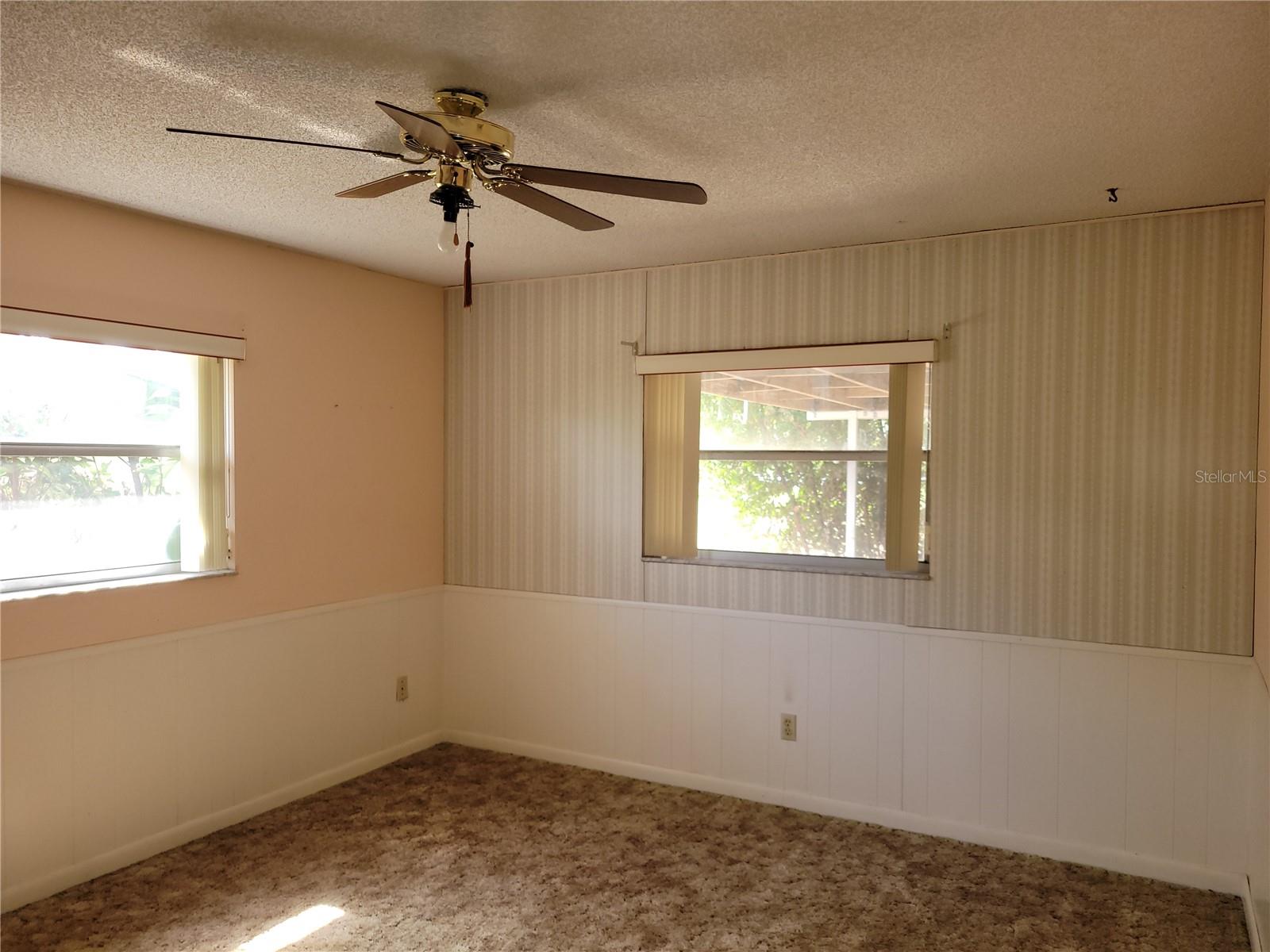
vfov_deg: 53.1
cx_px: 635
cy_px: 476
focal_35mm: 26
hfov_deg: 67.3
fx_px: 954
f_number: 1.8
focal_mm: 5.4
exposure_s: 1/60
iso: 80
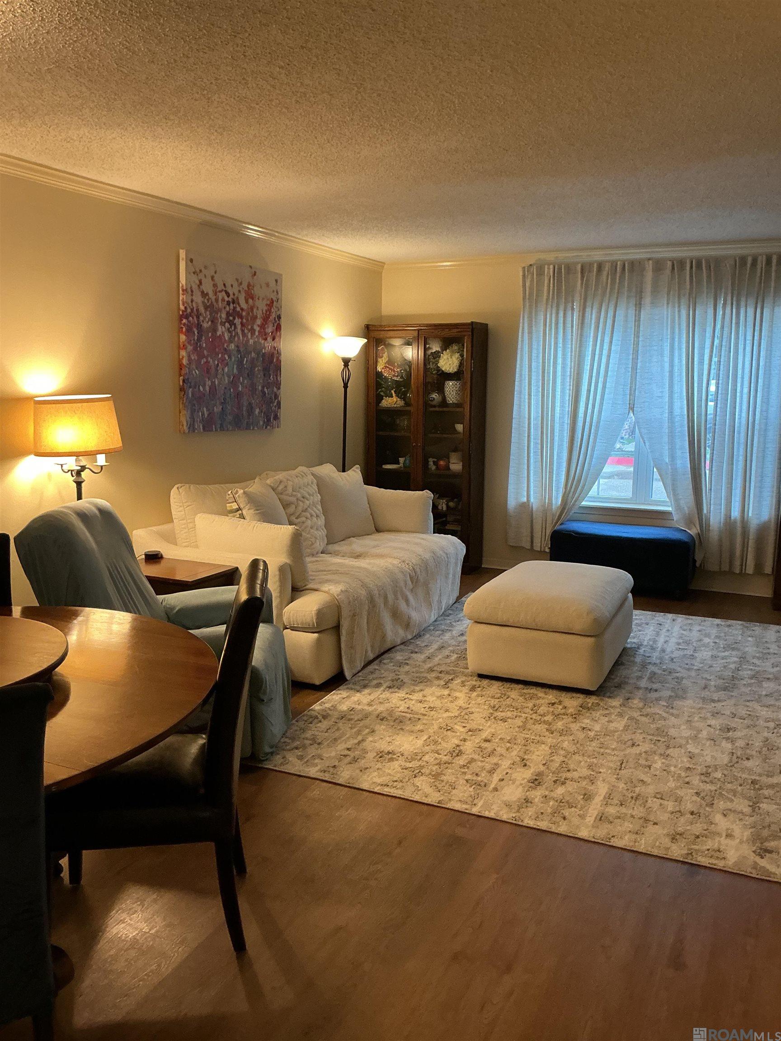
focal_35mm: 29
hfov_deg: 48.2
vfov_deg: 61.7
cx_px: 390
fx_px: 872
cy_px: 520
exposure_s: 1/60
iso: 125
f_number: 1.8
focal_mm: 3
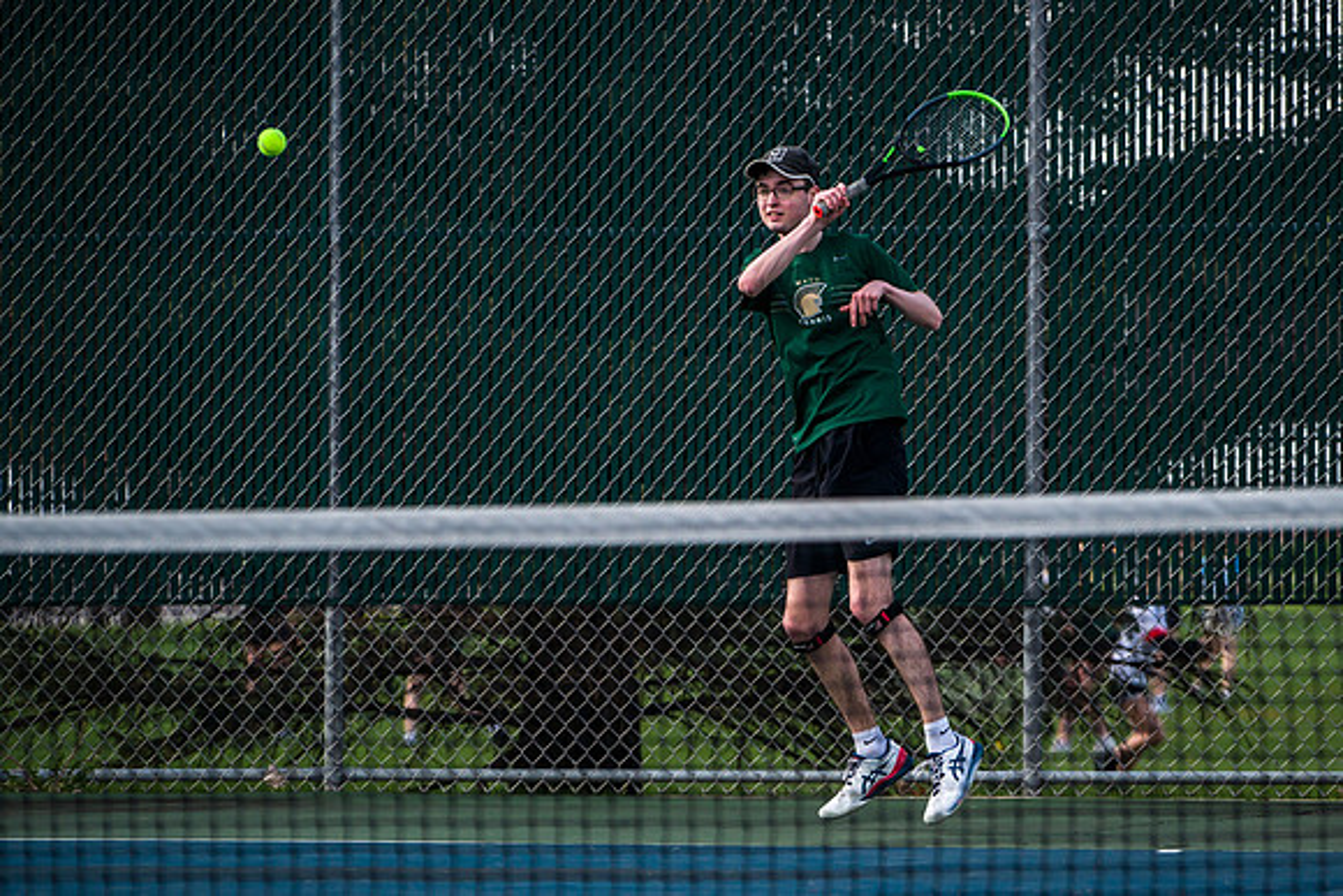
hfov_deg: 6.7
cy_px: 466
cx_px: 762
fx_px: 11404
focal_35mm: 306
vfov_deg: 4.5
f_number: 4.5
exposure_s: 1/2500
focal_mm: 200
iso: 800
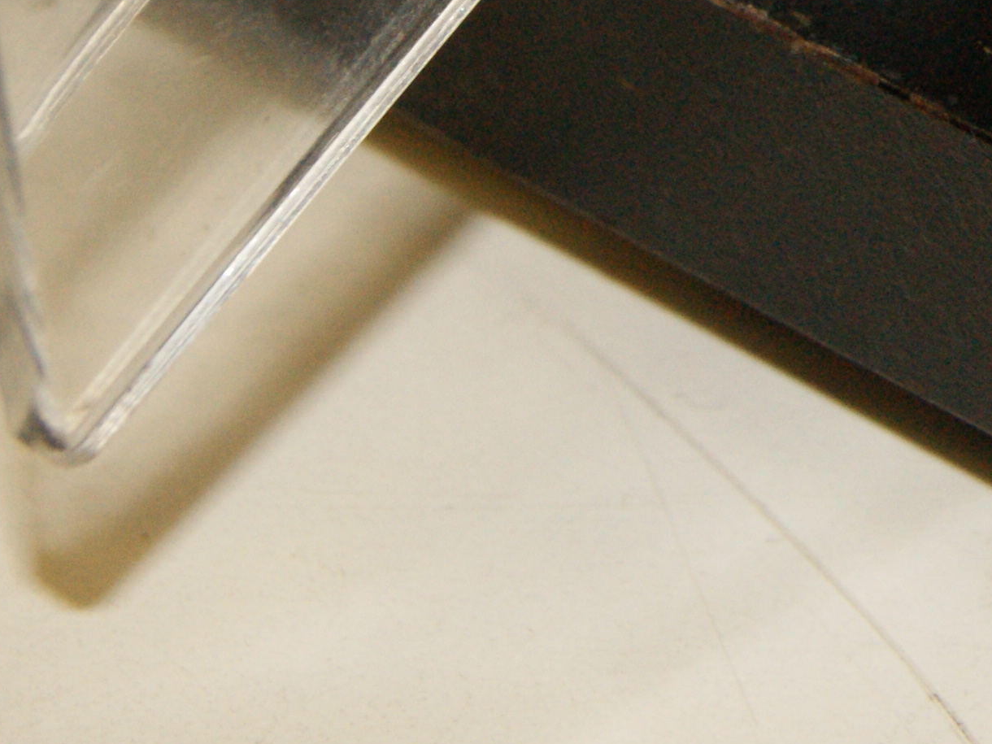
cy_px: -331
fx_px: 6219
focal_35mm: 217
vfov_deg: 6.8
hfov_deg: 9.0
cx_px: 1140
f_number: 7.1
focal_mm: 40
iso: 400
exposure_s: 1/60
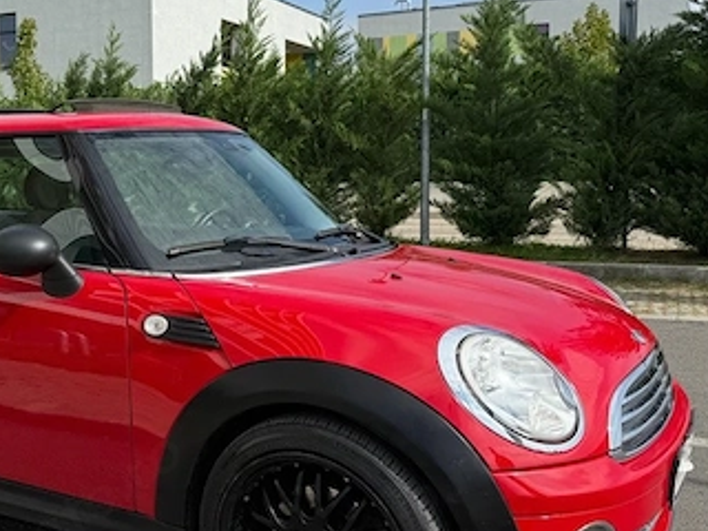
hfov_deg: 40.4
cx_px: 146
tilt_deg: -2.3
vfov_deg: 32.1
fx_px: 920
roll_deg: +0.0
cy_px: 212
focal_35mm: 45
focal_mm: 6.76
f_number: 1.78
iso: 80
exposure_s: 1/4975
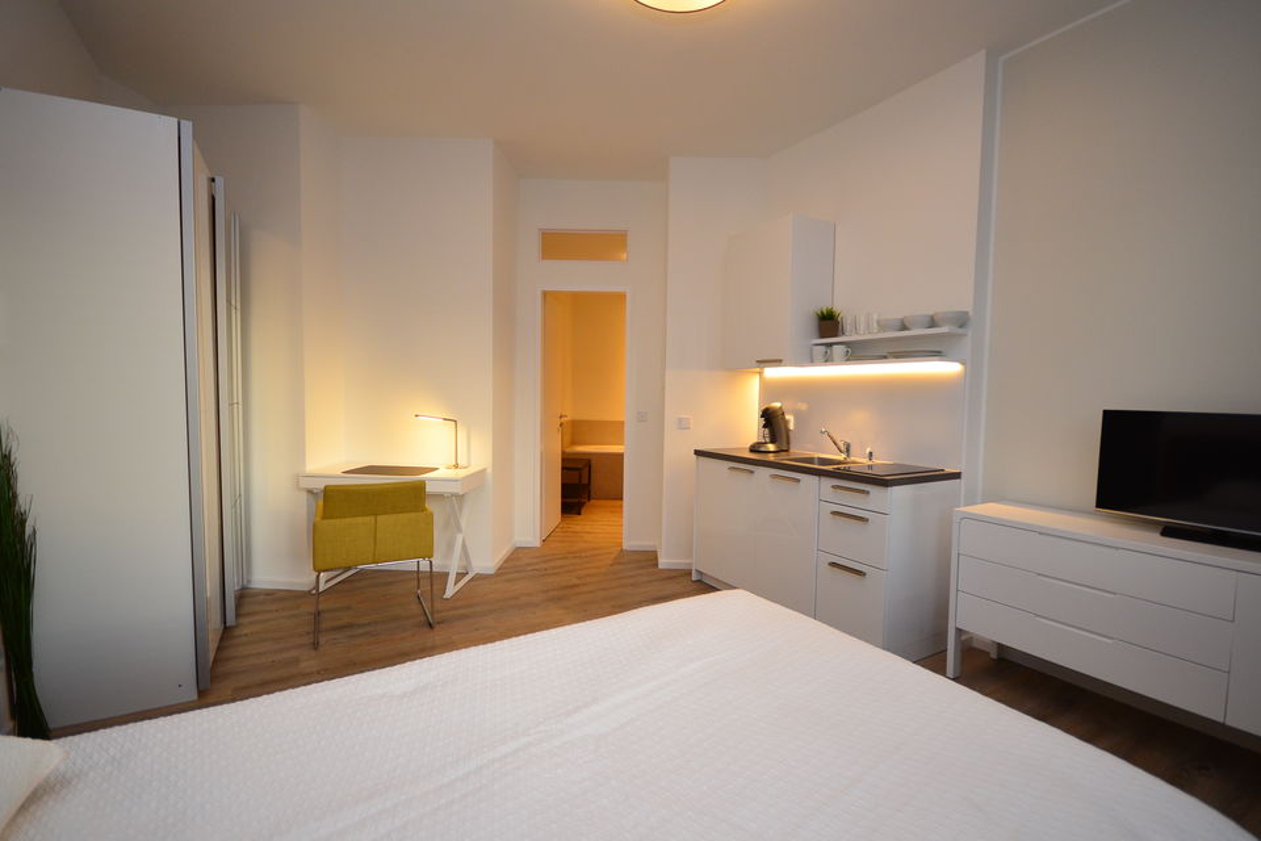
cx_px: 630
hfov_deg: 100.4
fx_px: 525
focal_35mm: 15
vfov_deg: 77.3
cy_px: 420
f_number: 4
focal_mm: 10
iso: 800
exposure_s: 1/60
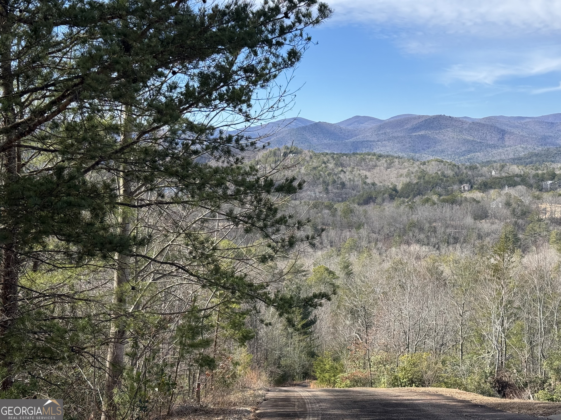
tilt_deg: -5.4
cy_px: 210
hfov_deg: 39.7
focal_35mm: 48
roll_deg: -0.5
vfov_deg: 30.3
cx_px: 280
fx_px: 778
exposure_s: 1/2045
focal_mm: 6.76
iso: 64
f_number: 1.78
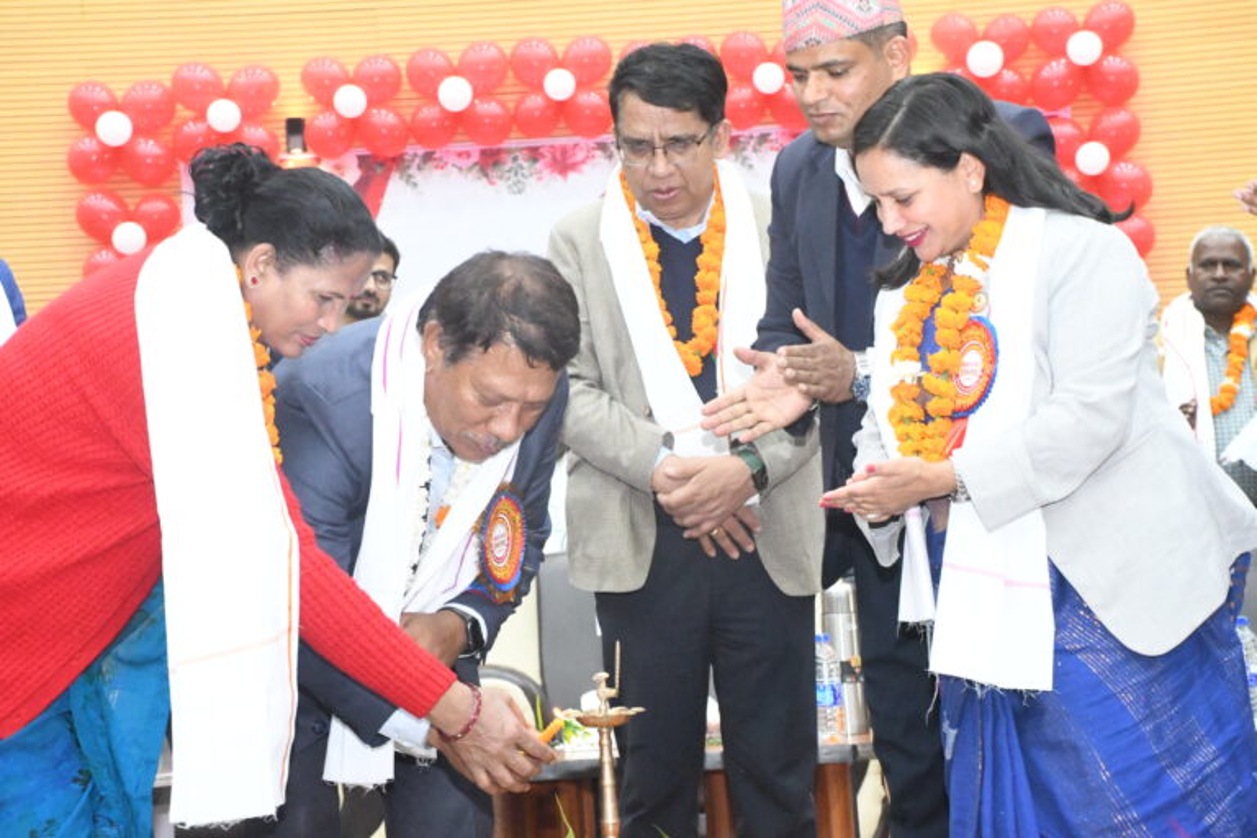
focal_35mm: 78
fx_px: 2723
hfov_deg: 26.0
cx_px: 628
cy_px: 419
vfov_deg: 17.5
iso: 16000
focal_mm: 52
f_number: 5.6
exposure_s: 1/160
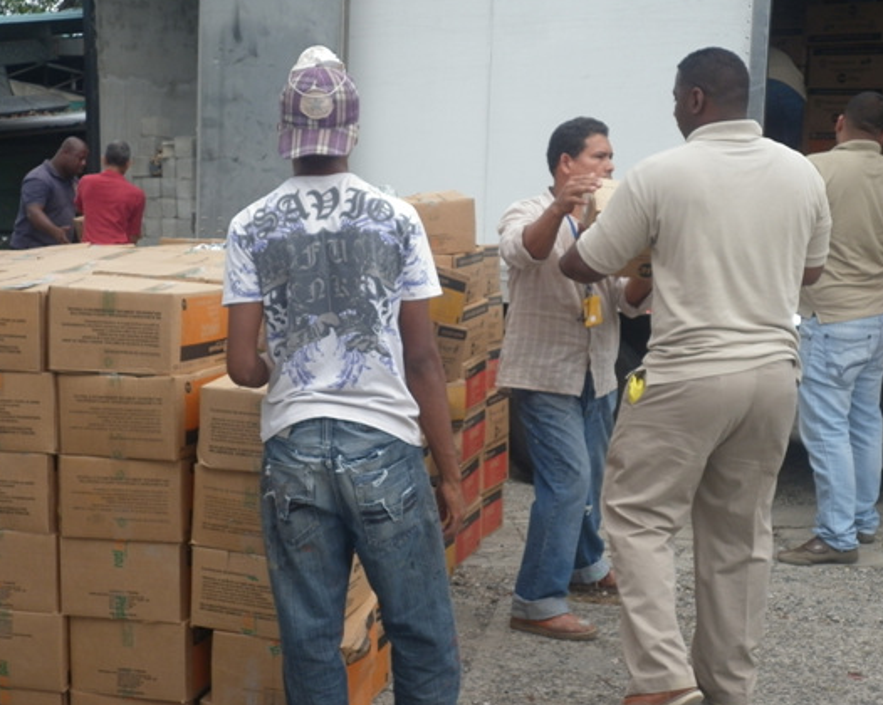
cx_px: 445
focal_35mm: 63
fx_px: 1645
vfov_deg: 24.2
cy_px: 351
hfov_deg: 30.0
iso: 80
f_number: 4
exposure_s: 1/400
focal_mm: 9.5
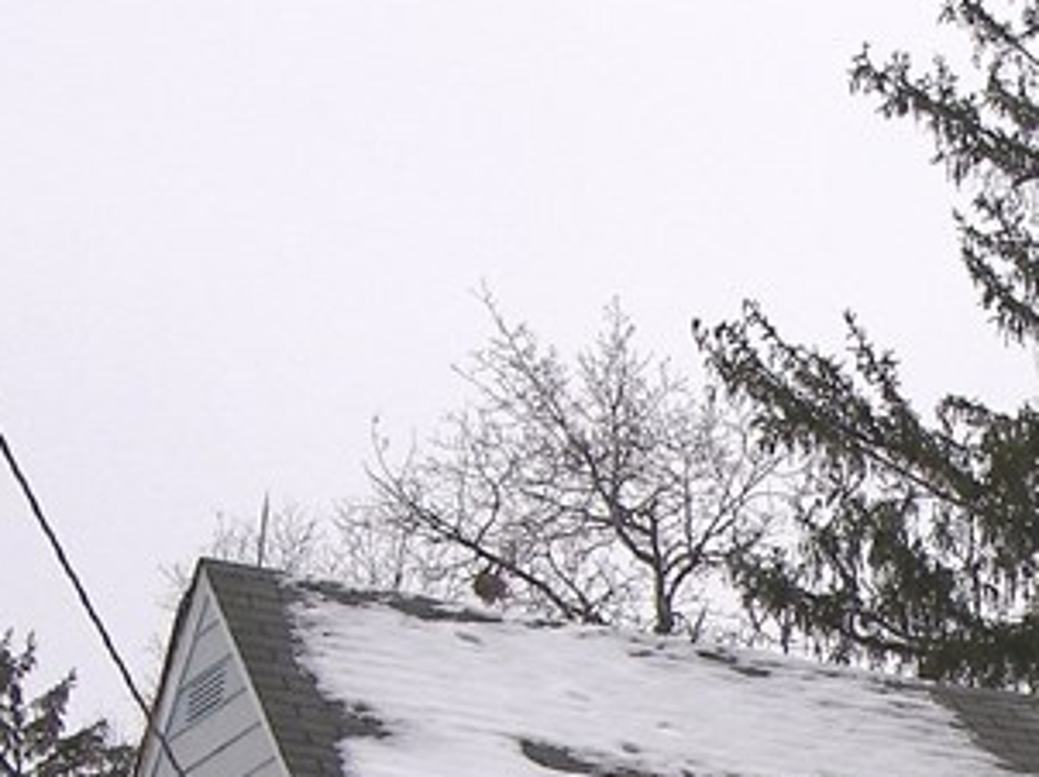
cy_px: 1269
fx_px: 4379
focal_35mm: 146
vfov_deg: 9.8
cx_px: 1521
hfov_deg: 12.9
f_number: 3.6
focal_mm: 9.1
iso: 50
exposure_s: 1/320
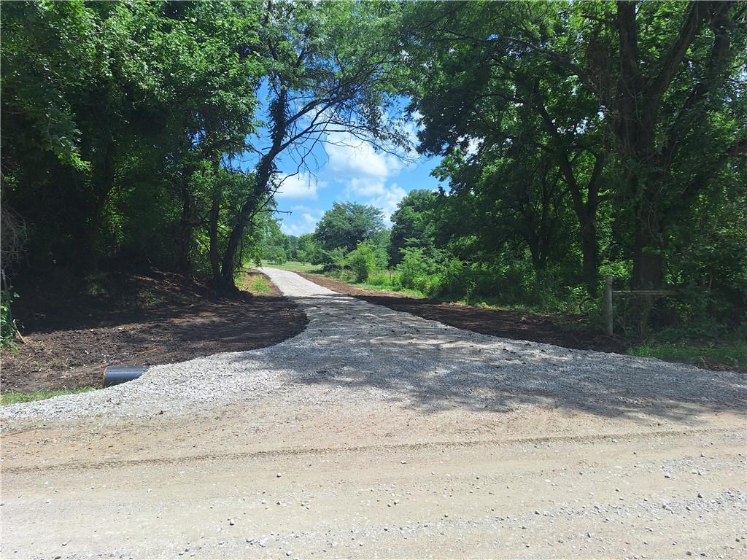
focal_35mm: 23
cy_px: 280
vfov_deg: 58.9
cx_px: 374
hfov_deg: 73.9
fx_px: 496
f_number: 1.8
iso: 40
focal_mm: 5.54
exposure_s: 1/2890
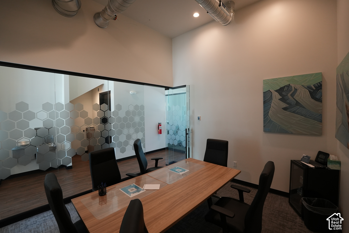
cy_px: 116
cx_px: 174
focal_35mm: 15
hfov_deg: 100.4
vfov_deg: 77.3
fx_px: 145
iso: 1000
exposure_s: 1/160
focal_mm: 10
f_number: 4
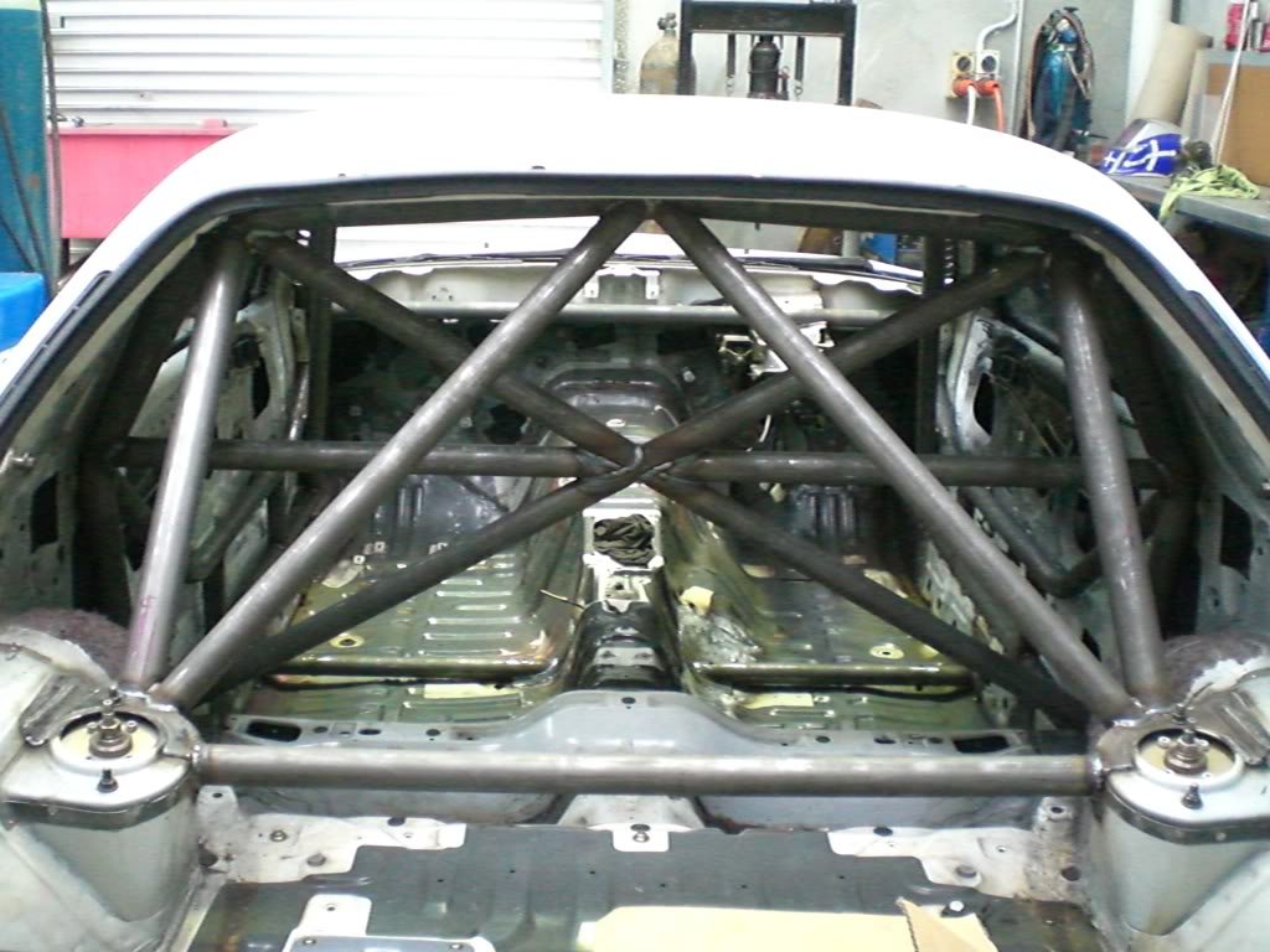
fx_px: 1394
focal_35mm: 38
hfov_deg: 49.0
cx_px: 635
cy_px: 476
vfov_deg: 37.7
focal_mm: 6.3
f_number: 3.1
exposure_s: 1/125
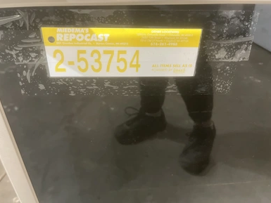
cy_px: 100
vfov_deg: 51.4
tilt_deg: -29.3
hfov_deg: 65.3
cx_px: 134
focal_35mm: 27
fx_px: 211
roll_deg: -0.4
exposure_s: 1/60
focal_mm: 5.1
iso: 500
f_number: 1.6
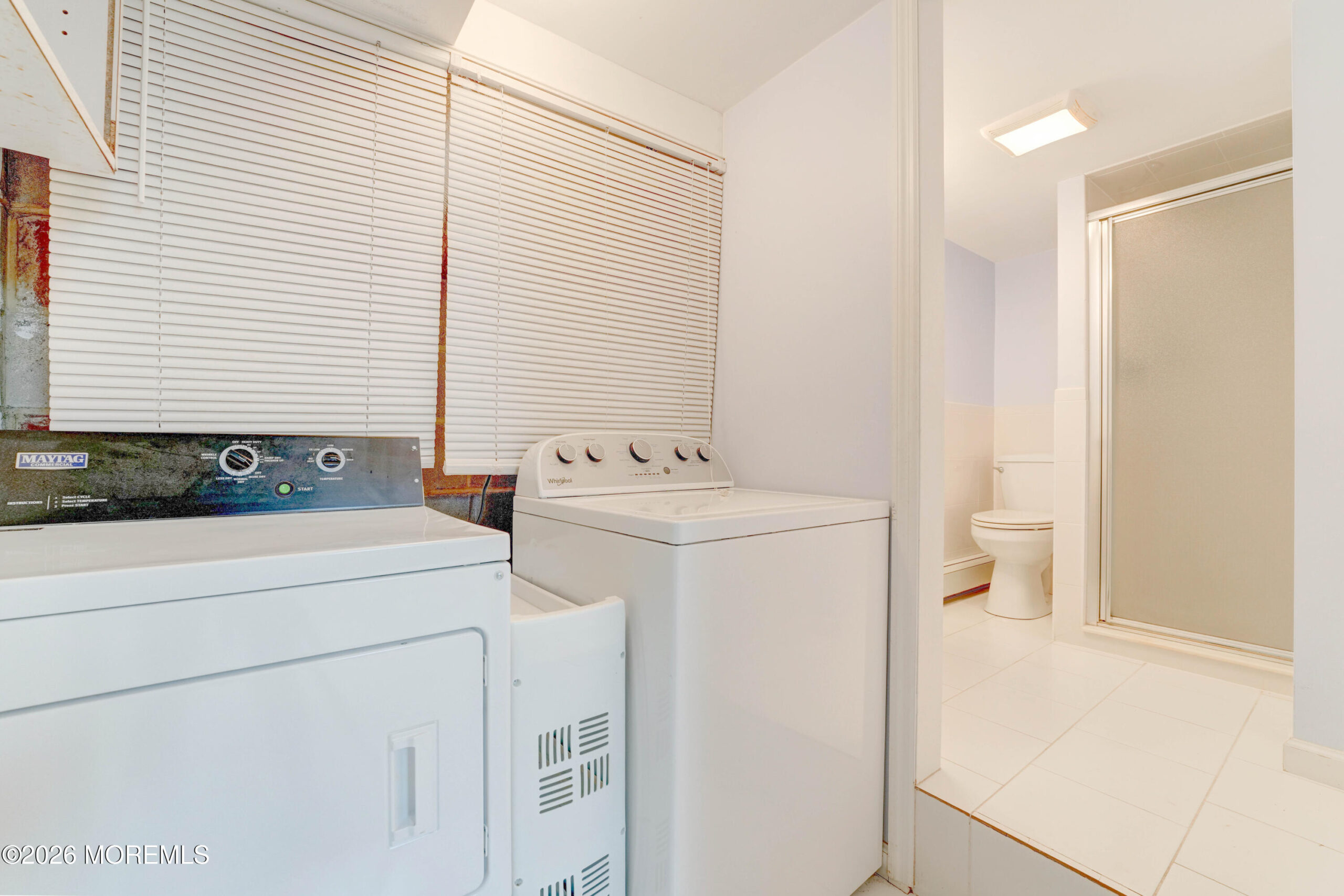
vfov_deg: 81.2
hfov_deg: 104.3
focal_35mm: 14
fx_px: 523
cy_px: 448
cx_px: 672
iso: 640
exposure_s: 1/25
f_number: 7.1
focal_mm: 14
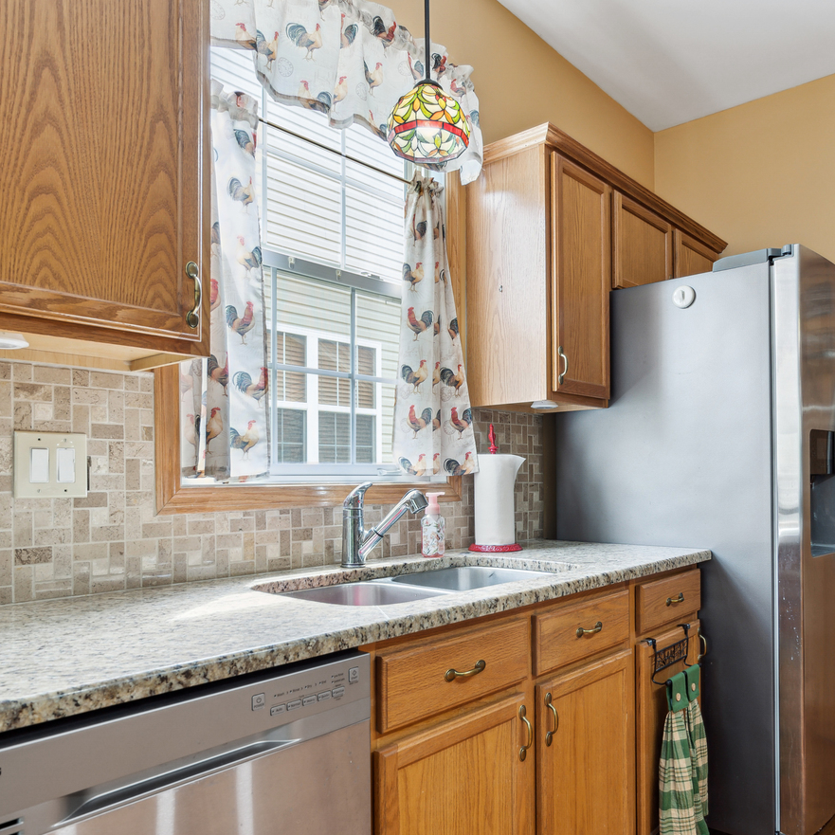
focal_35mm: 25
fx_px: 682
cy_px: 466
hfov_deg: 62.8
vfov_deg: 62.7
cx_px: 458
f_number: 8
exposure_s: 1/4
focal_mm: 16
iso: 100
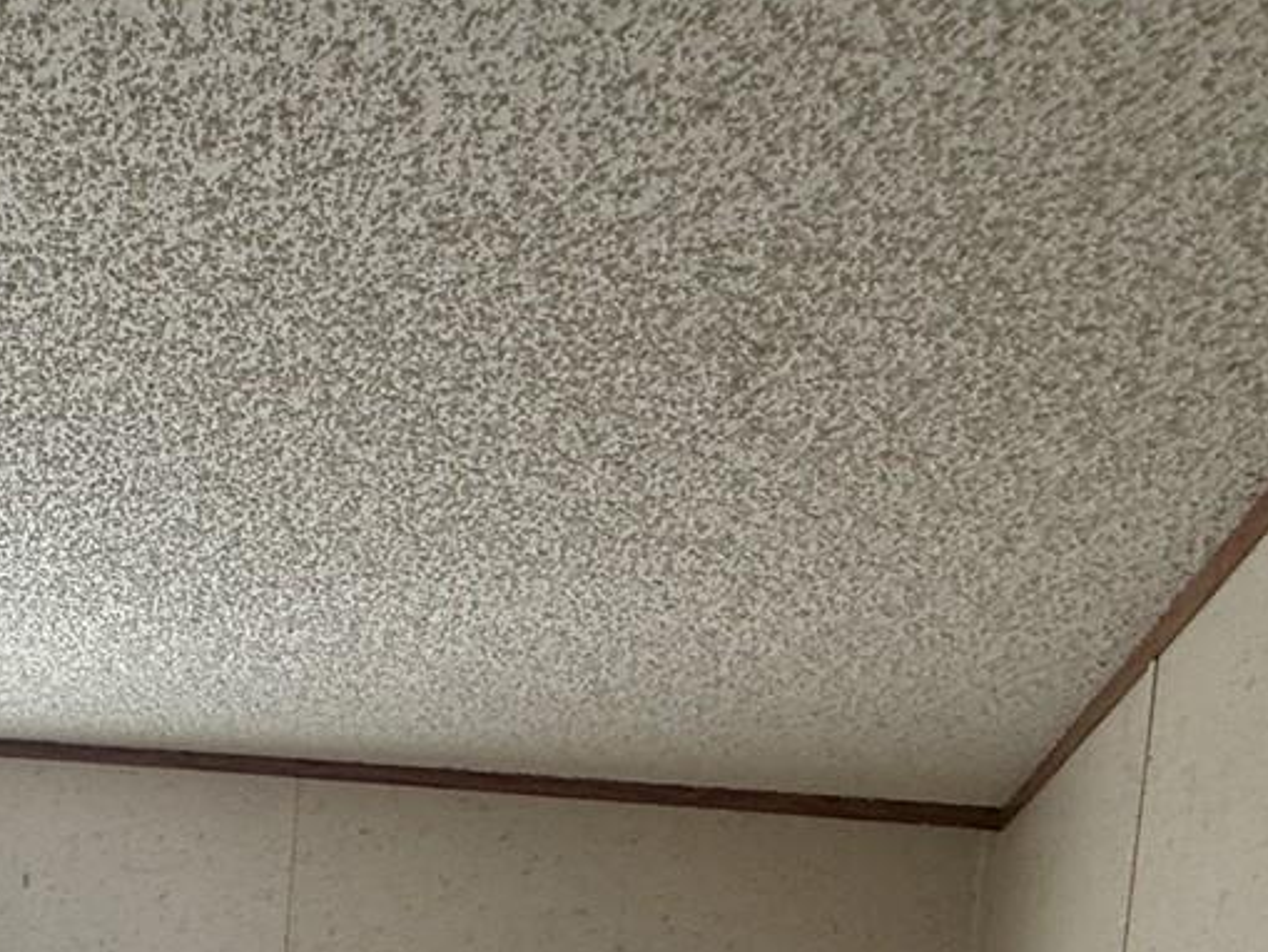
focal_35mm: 44
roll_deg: -2.8
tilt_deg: -6.1
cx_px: -199
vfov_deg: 26.5
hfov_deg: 35.3
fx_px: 1612
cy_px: 1313
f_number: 2.2
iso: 100
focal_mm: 2.22
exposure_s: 1/120
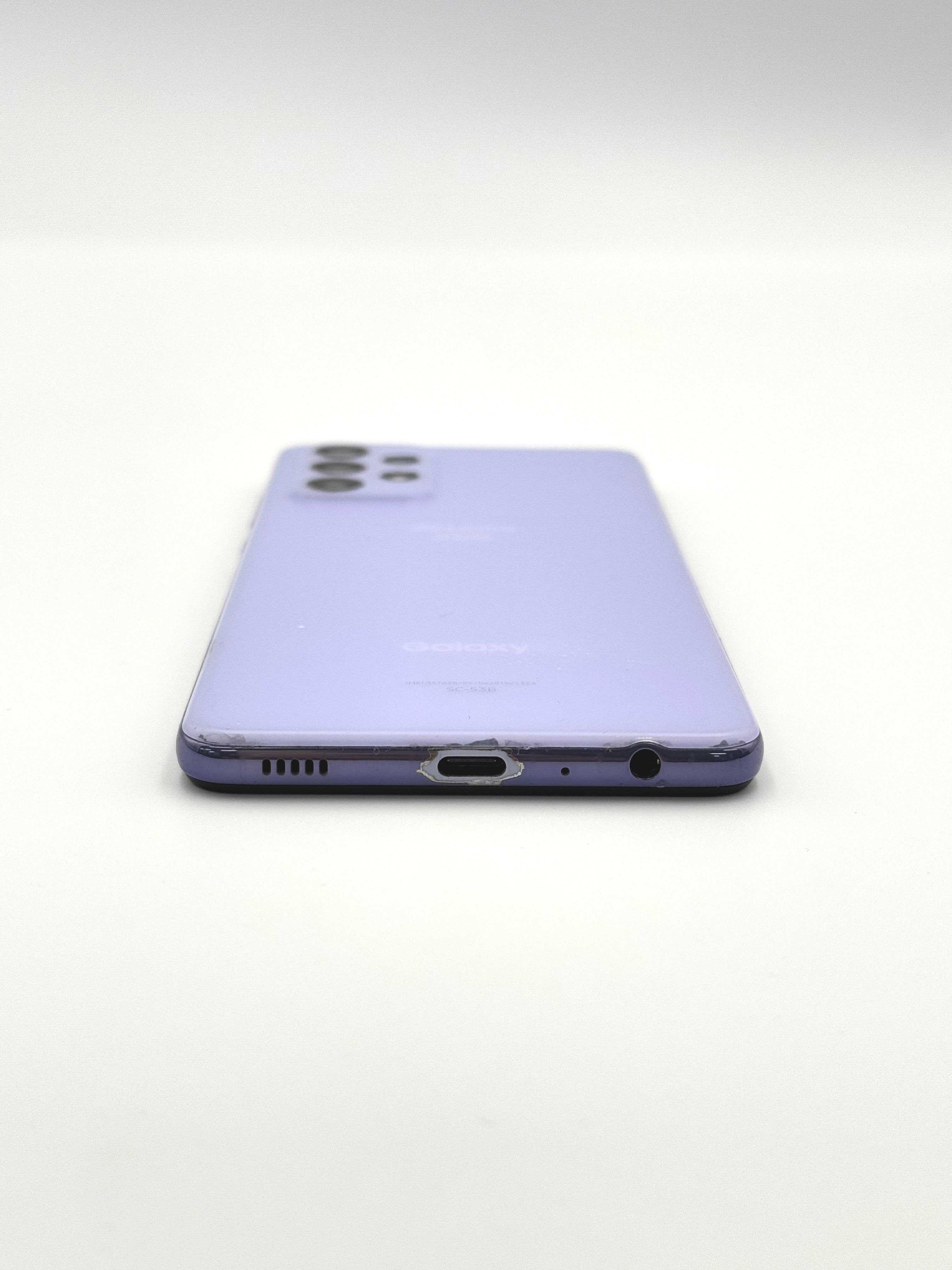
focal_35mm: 48
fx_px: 1760
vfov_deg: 39.7
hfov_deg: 30.3
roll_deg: -1.6
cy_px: 635
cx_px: 476
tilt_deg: -19.8
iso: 64
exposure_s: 1/454
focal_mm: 6.76
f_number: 1.78
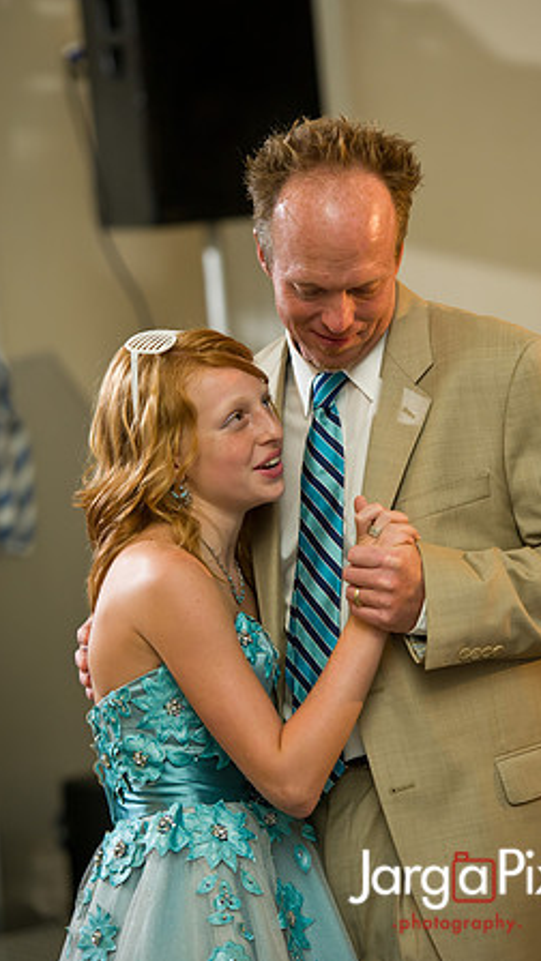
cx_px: 317
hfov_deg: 8.5
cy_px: 480
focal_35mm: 142
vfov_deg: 15.1
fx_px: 3621
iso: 1600
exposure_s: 1/125
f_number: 3.2
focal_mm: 135
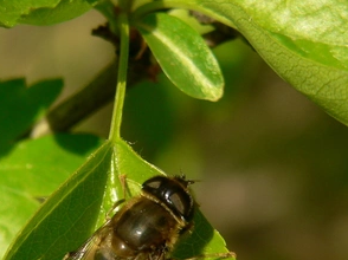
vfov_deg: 6.8
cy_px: 234
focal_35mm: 218
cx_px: 97
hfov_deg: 9.1
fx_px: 2190
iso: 80
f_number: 4
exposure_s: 1/400
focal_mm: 16.6
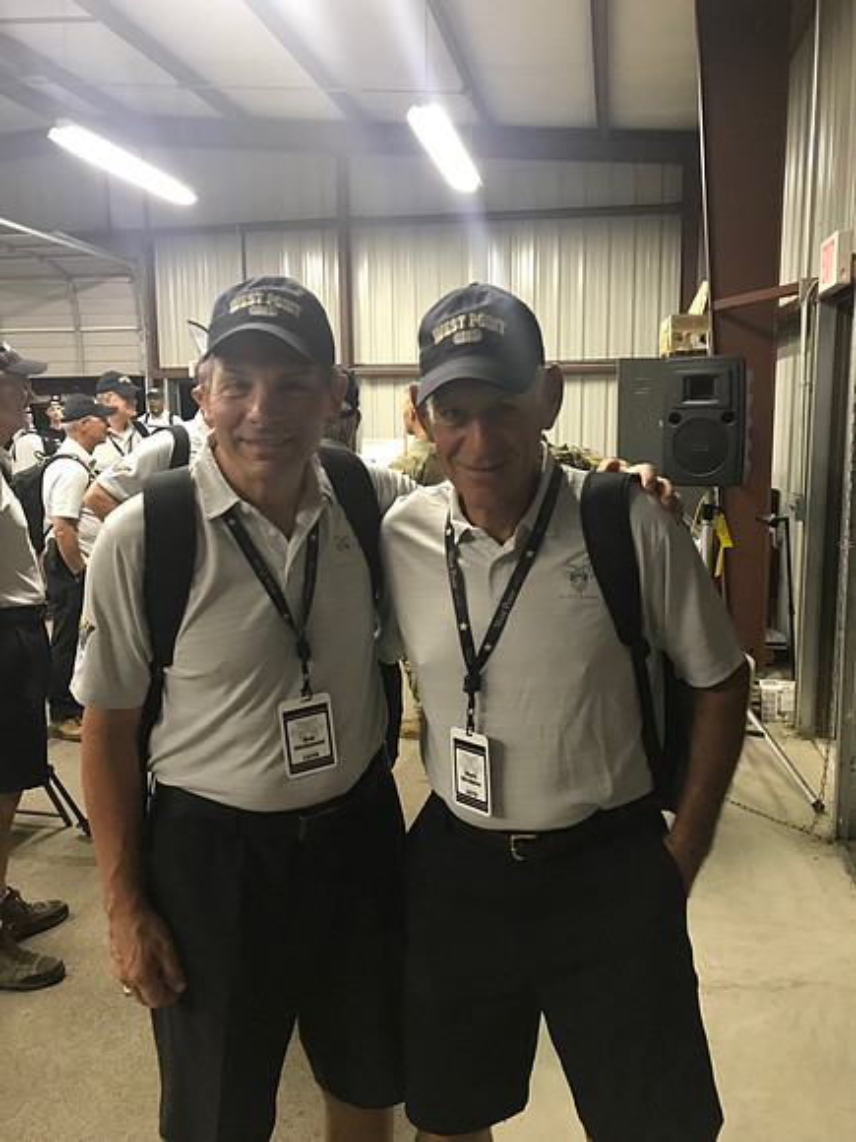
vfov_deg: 63.4
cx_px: 428
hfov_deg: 49.7
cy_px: 571
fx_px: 923
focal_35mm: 28
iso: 100
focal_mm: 3.99
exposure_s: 1/15
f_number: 1.8
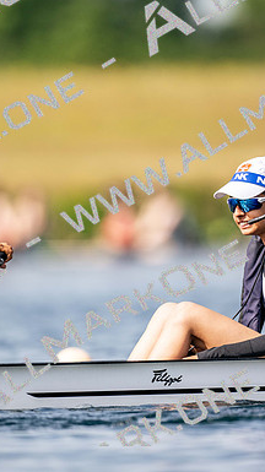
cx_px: 212
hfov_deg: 1.3
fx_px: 11866
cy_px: 236
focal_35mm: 948
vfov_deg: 2.3
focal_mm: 600
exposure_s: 1/2500
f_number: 4
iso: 180
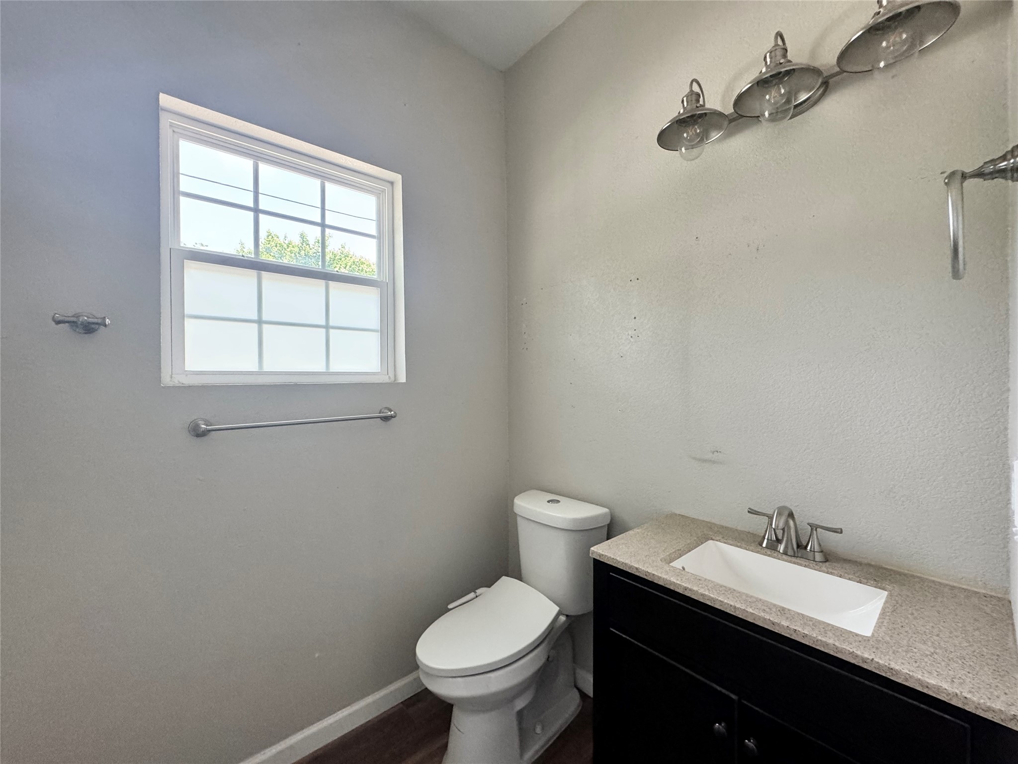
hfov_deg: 102.1
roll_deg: +0.4
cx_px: 509
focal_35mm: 14
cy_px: 382
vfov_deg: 85.7
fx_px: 412
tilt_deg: -1.0
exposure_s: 1/99
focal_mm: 2.22
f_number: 2.2
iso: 250
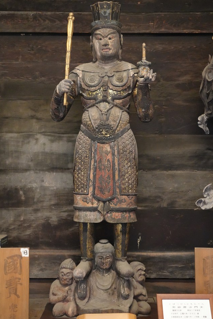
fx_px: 399
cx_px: 106
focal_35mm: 45
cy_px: 149
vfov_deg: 43.6
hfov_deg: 29.9
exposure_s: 1/100
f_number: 4
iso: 12800
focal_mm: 42
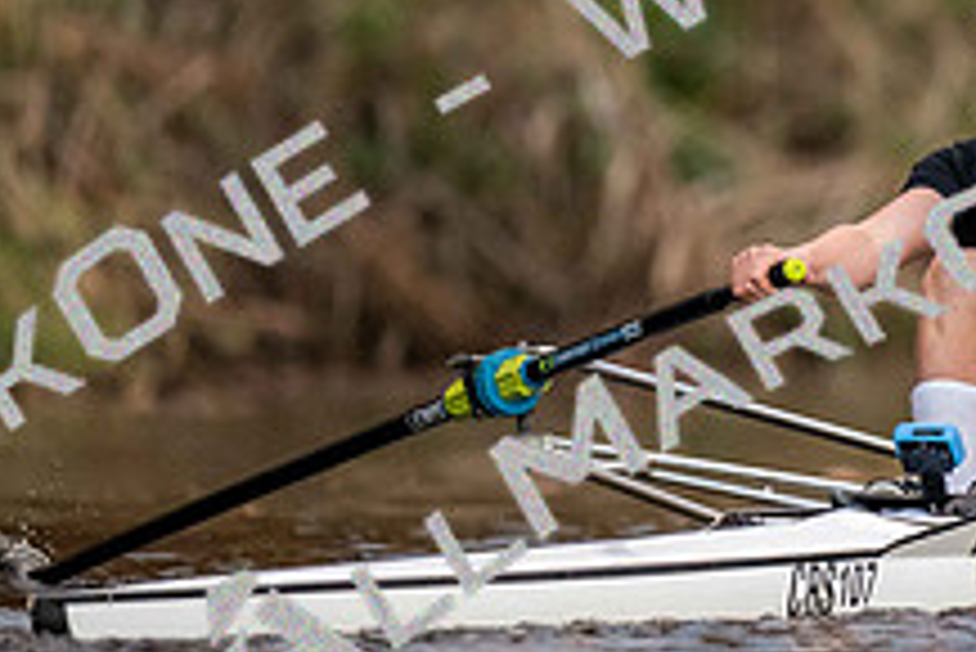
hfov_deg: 1.3
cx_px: 1115
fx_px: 43432
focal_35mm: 1601
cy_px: 72
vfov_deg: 0.9
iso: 5000
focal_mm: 600
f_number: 4
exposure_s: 1/2000
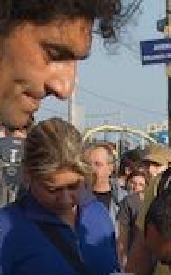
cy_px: 656
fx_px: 1764
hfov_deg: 5.4
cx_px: 399
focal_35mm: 236
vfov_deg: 8.2
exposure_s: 1/200
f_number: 7.1
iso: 200
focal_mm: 31
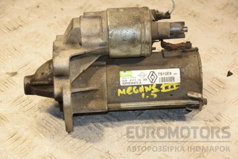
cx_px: 119
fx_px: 793
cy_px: 80
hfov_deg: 17.1
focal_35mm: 120
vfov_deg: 11.4
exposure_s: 1/200
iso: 800
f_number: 5.6
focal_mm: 80
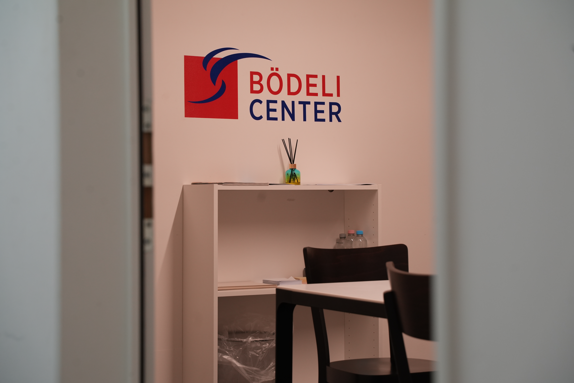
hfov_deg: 27.0
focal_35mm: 75
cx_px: 287
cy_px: 192
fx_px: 1196
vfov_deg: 18.2
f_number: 6.3
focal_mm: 75
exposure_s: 1/50
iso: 1000
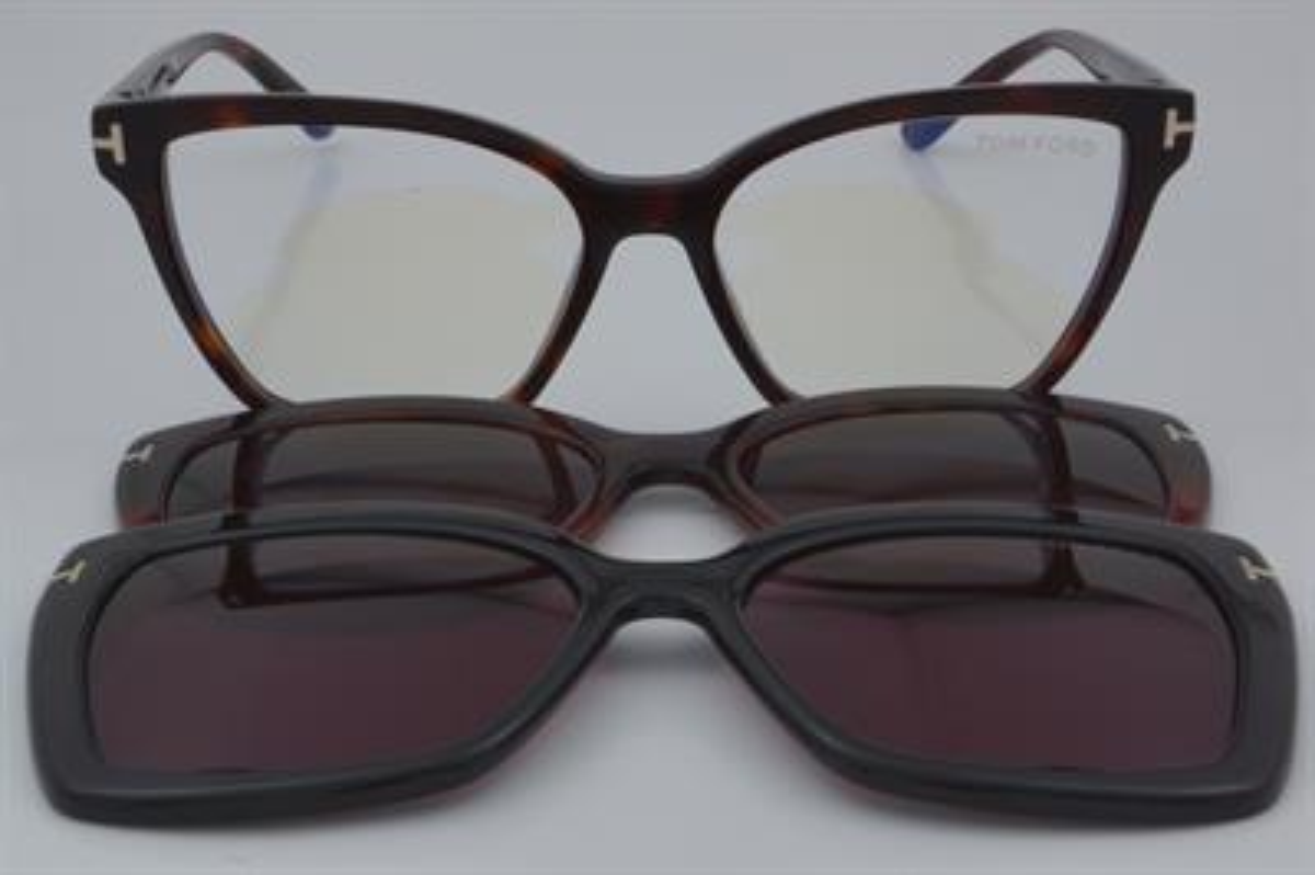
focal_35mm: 60
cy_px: 438
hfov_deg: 33.4
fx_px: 2190
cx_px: 658
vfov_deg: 22.6
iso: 100
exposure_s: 1/4
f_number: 32
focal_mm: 40
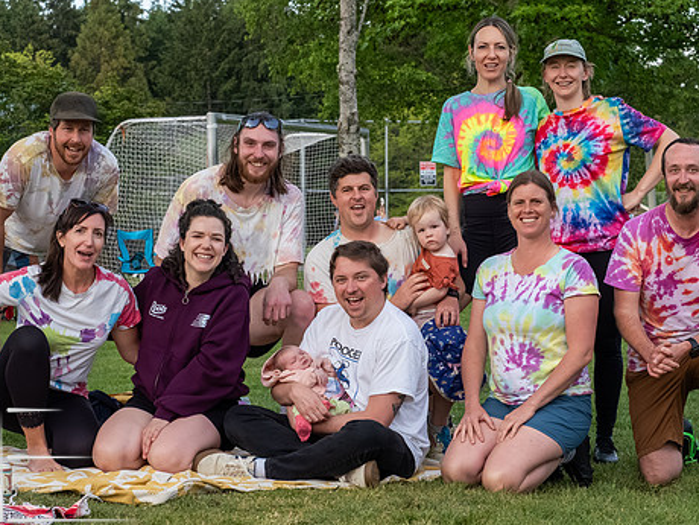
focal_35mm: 116
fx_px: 2342
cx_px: 363
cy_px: 243
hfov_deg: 17.0
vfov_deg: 12.8
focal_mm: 46
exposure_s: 1/1000
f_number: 5.6
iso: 2500
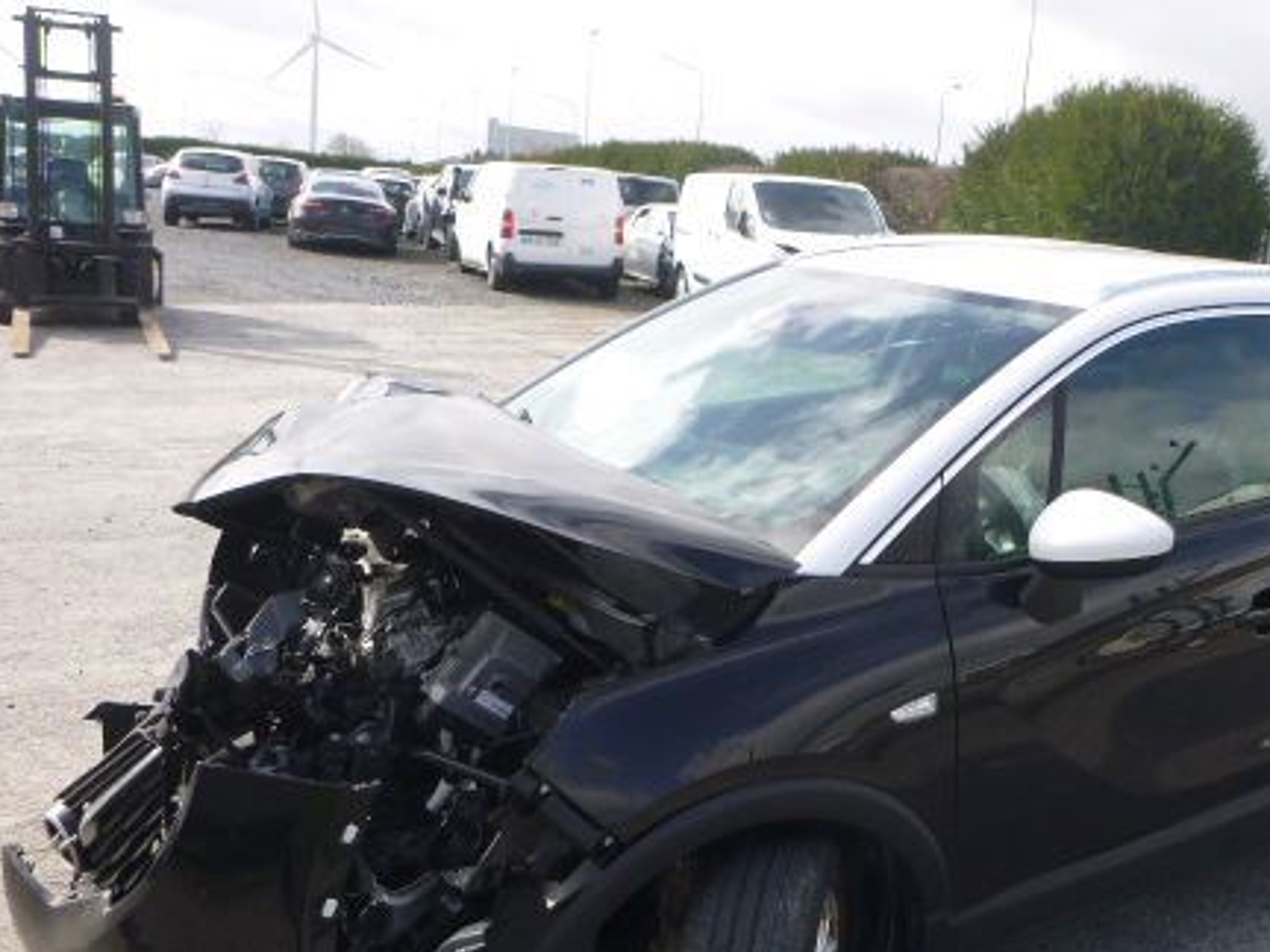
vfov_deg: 38.7
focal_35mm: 37
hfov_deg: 49.1
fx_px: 1357
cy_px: 494
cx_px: 864
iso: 100
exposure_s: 1/250
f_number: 3.9
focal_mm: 4.5
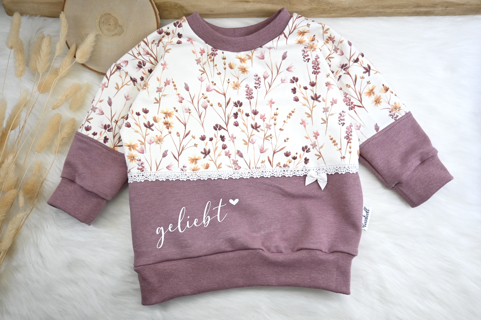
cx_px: 240
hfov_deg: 63.2
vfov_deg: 44.6
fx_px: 391
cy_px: 160
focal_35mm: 29
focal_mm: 19.5
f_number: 3.8
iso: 640
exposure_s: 1/40
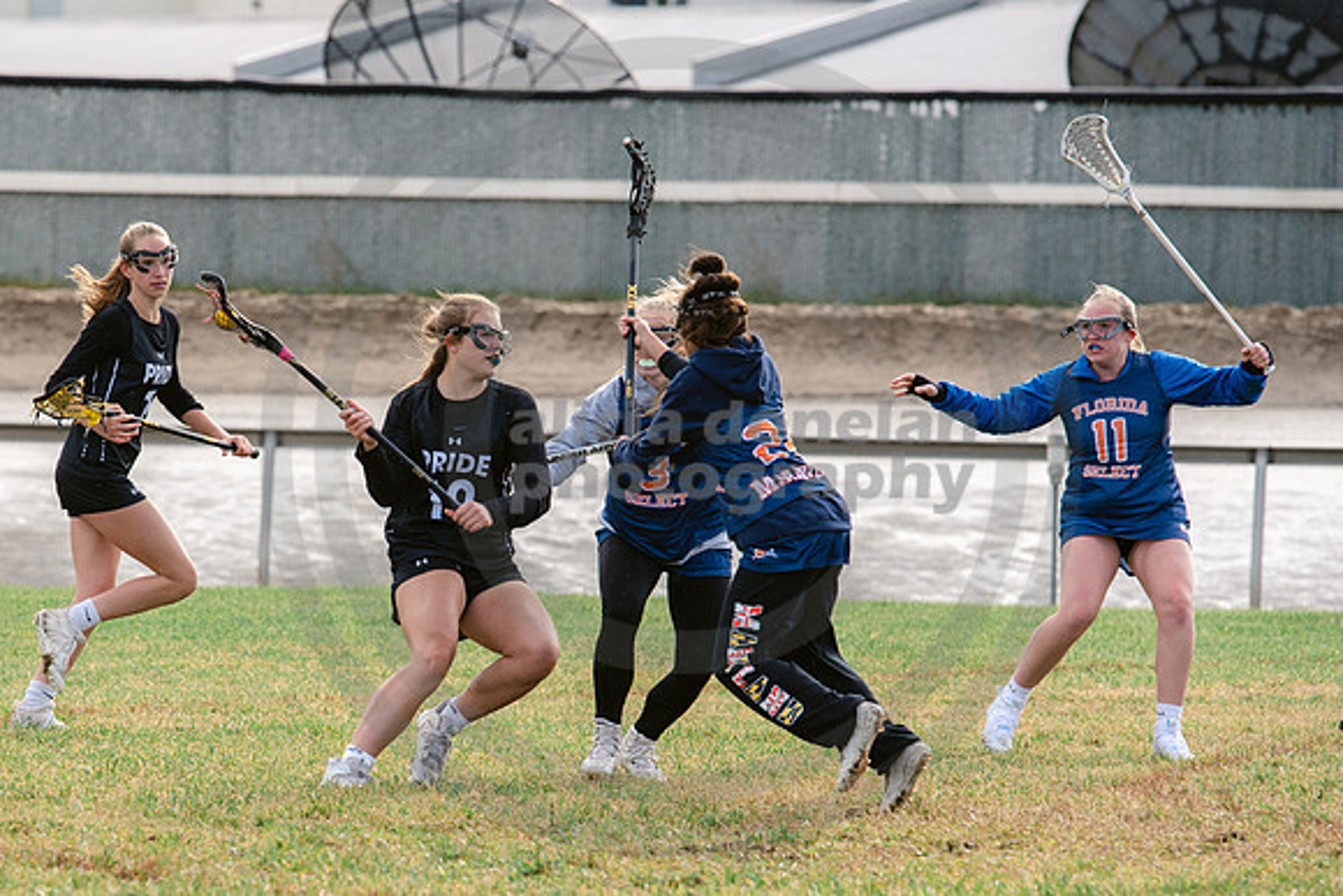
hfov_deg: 6.7
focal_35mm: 308
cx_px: 451
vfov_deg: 4.5
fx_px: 11499
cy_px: 603
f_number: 5
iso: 400
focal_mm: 200
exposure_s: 1/1600
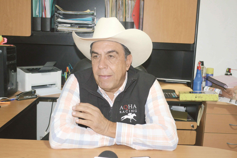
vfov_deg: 31.8
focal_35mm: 42
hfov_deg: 46.4
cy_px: 79
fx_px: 276
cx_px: 118
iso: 1250
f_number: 4.5
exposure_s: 1/60
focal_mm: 28
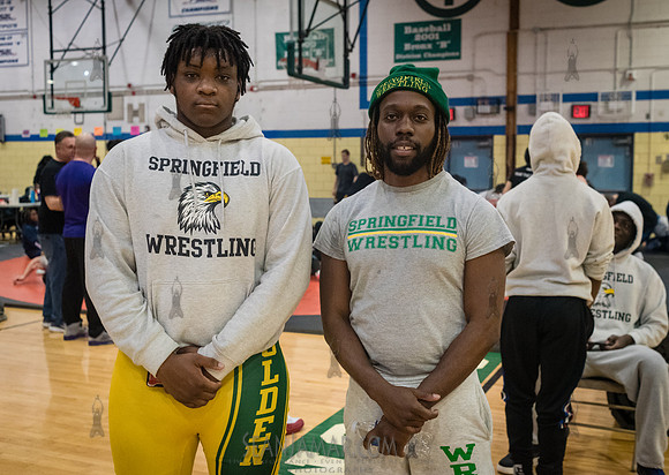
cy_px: 225
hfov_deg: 48.1
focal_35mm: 40
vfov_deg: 35.2
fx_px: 749
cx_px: 363
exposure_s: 1/400
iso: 8000
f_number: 4
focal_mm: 35
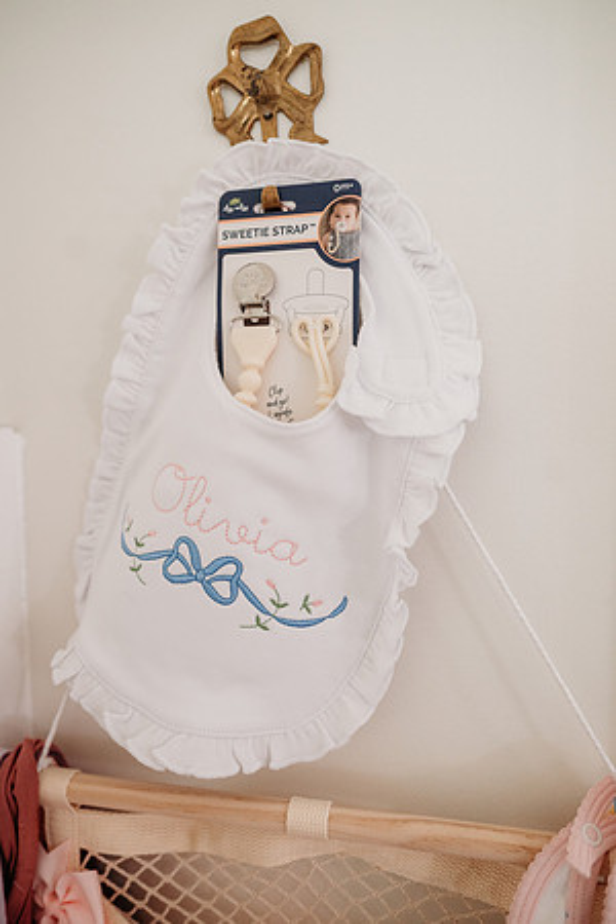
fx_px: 616
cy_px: 462
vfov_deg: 73.7
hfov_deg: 53.1
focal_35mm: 24
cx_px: 308
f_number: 2.8
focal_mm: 24
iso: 2000
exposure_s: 1/200
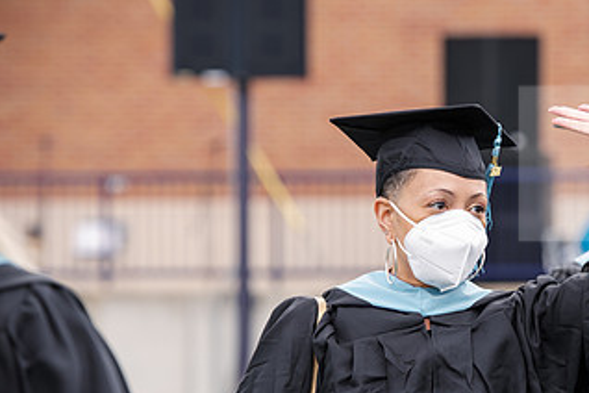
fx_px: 5072
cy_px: 311
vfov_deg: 4.4
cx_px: 463
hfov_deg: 6.6
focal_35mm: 310
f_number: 5
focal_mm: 170
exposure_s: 1/640
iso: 500
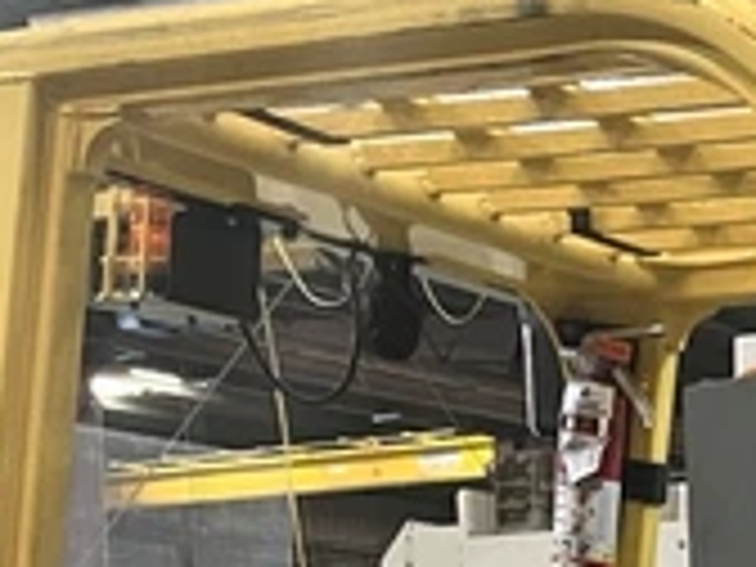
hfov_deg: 15.4
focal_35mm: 116
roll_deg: +0.6
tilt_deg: -6.4
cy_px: 1082
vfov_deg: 11.6
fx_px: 2533
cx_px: 1192
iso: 500
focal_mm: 5.1
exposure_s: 1/30
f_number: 1.6
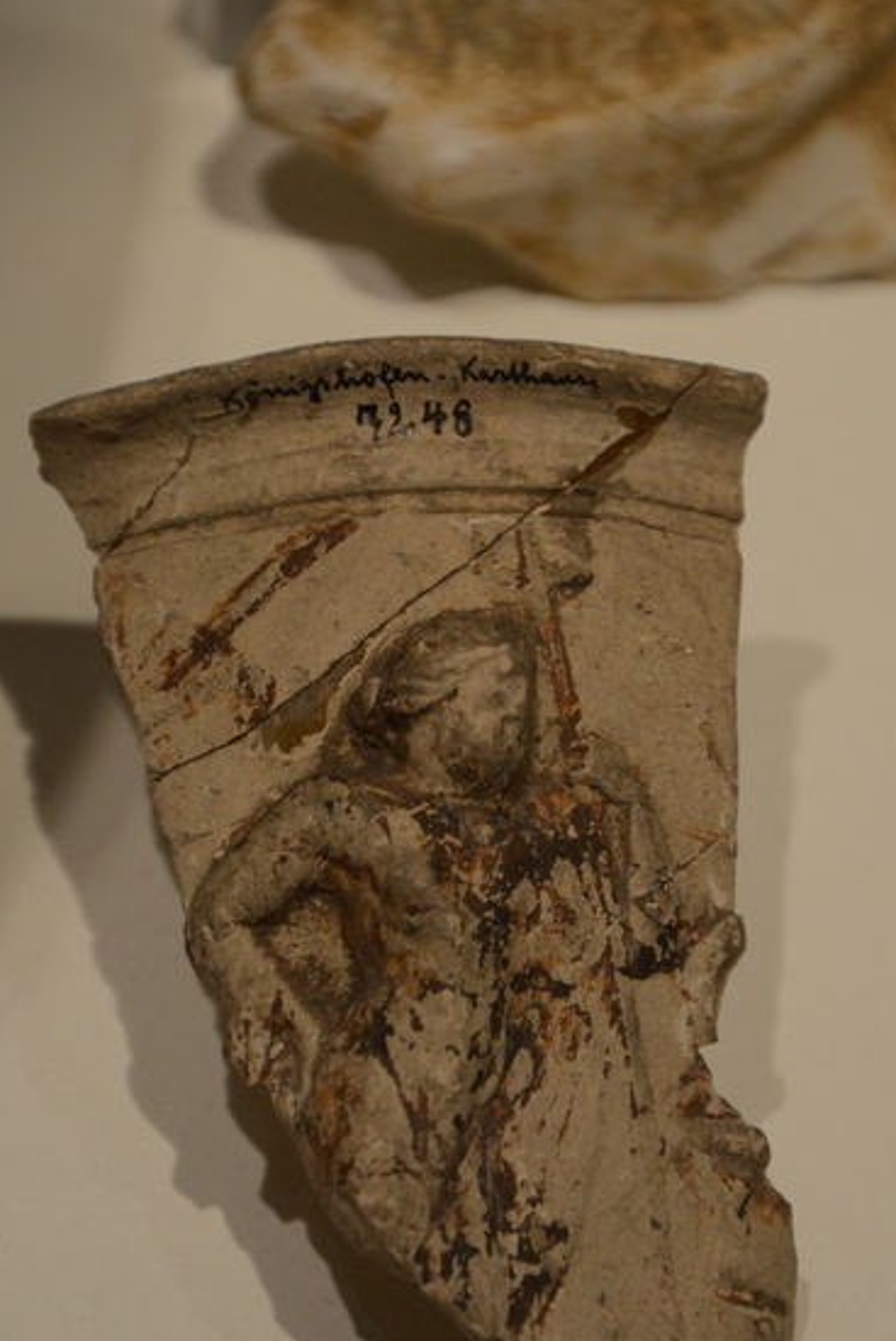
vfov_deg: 3.8
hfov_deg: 2.5
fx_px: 20170
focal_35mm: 541
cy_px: 757
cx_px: 514
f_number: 6.3
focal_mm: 300
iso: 1250
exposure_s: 1/125
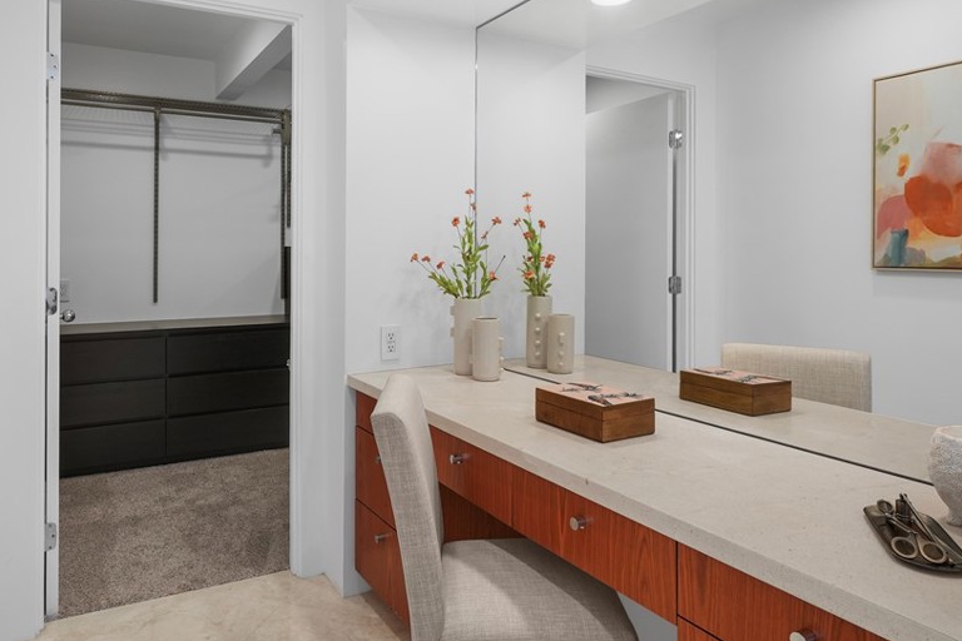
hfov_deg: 73.5
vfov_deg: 52.7
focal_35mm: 24
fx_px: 641
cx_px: 428
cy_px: 251
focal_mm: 18
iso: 500
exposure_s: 1/15
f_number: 9
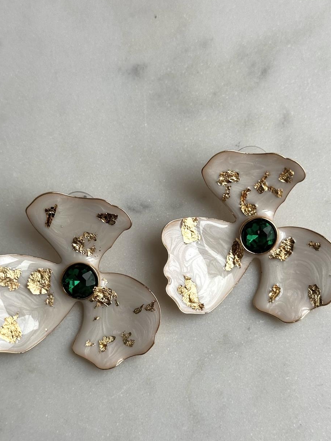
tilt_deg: -79.0
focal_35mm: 63
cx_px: 168
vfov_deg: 30.7
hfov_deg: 23.3
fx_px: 803
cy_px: 261
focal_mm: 6.86
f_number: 1.78
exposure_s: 1/651
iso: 64
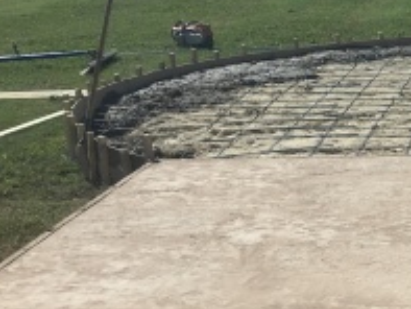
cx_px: 605
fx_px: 1117
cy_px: 271
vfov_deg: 15.6
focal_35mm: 94
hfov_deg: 18.6
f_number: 2.2
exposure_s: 1/1603
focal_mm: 4.15
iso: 25
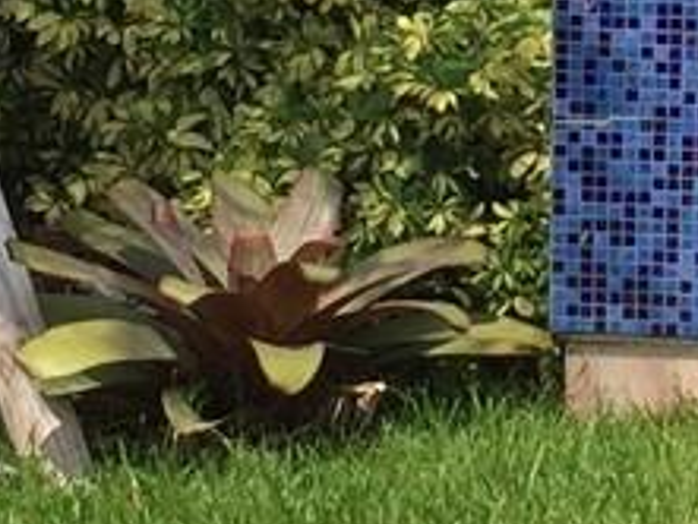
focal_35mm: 210
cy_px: -57
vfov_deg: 7.0
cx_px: 783
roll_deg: -2.3
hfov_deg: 9.3
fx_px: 4237
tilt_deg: -5.3
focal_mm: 4.15
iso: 32
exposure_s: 1/2475
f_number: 2.2
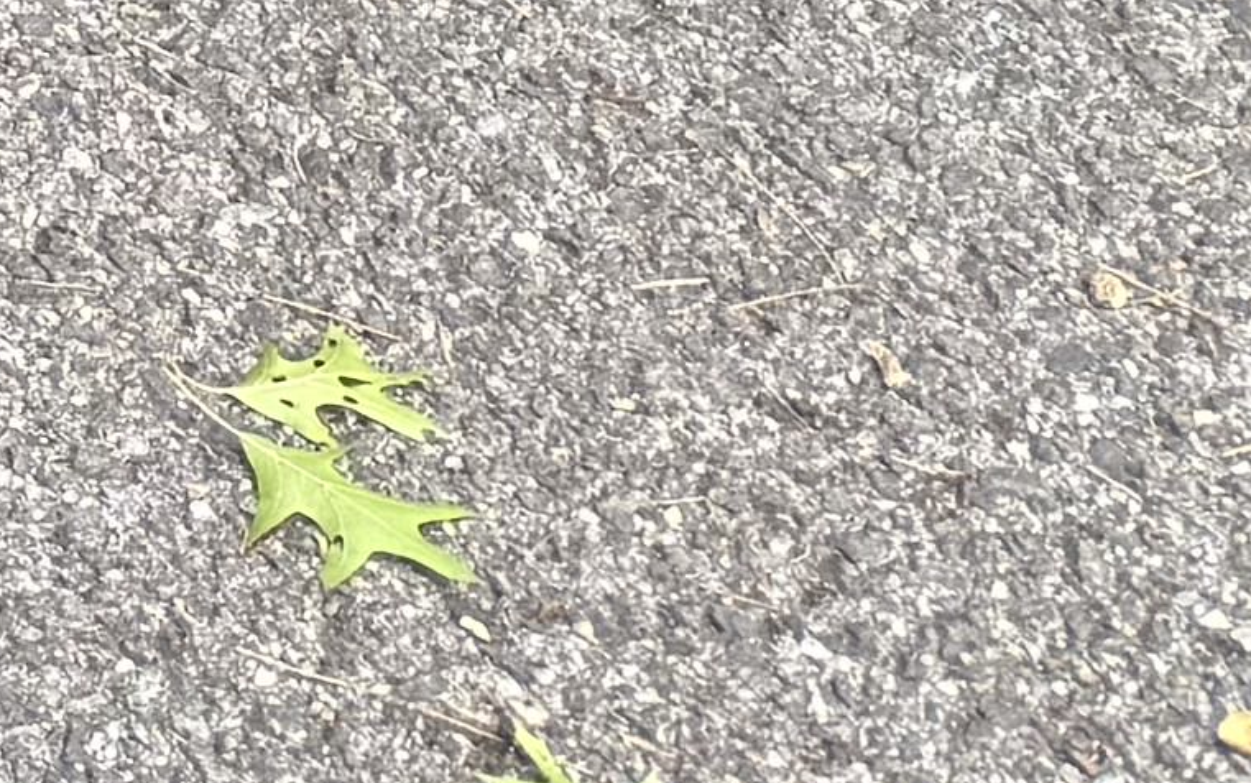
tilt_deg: -17.2
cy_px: -2486
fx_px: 6513
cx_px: -2168
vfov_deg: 5.8
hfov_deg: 9.3
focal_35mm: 191
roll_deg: -2.0
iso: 80
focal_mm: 6.76
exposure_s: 1/163
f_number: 1.78
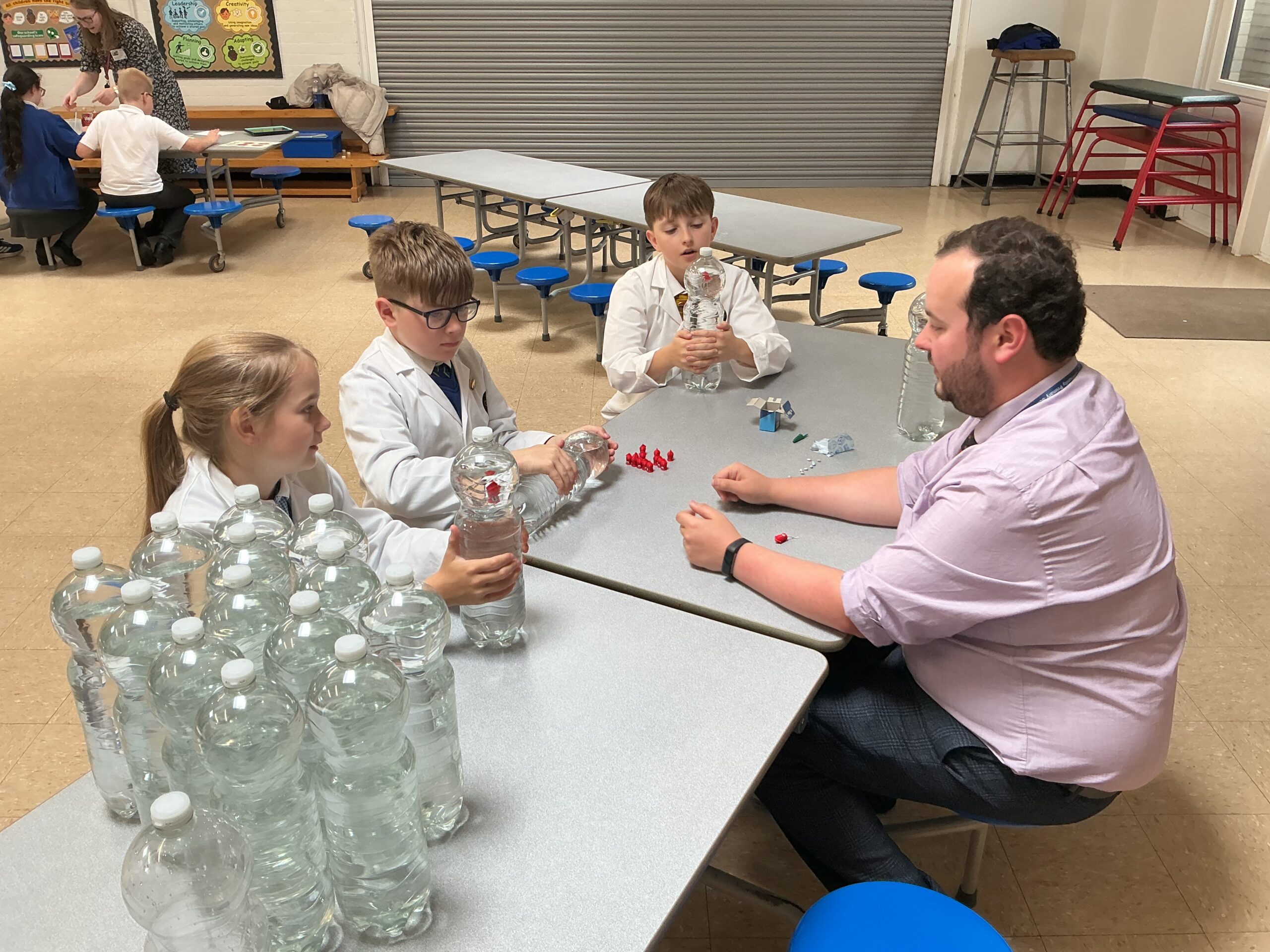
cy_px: 476
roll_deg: +0.6
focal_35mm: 29
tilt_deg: -25.6
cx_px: 635
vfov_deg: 48.2
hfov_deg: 61.7
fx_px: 1064
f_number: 1.8
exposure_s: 1/100
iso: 50
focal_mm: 3
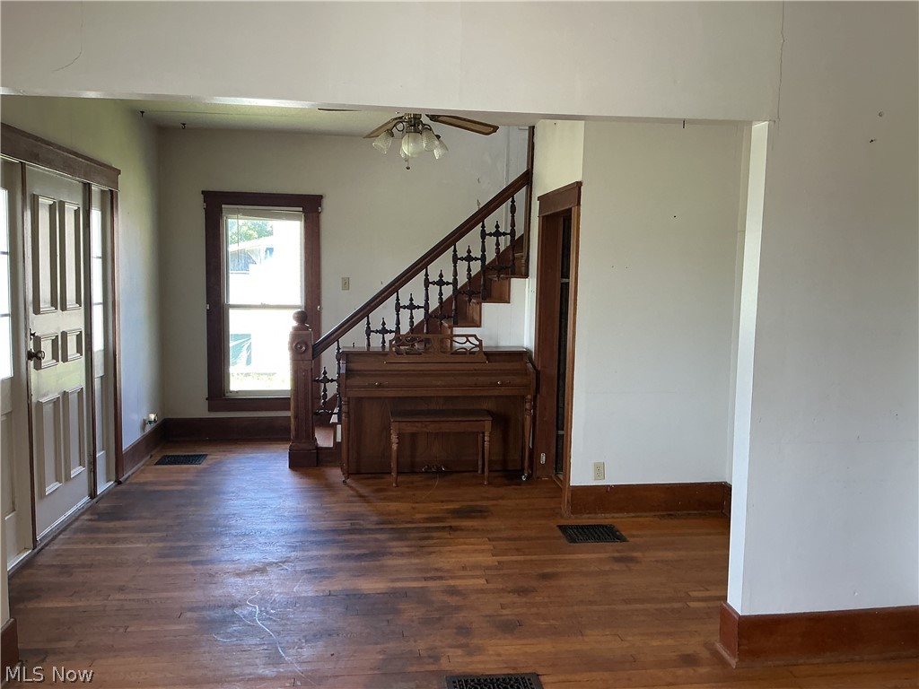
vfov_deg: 48.2
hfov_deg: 61.7
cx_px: 460
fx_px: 770
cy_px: 344
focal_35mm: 29
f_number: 1.8
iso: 64
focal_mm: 3
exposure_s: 1/60
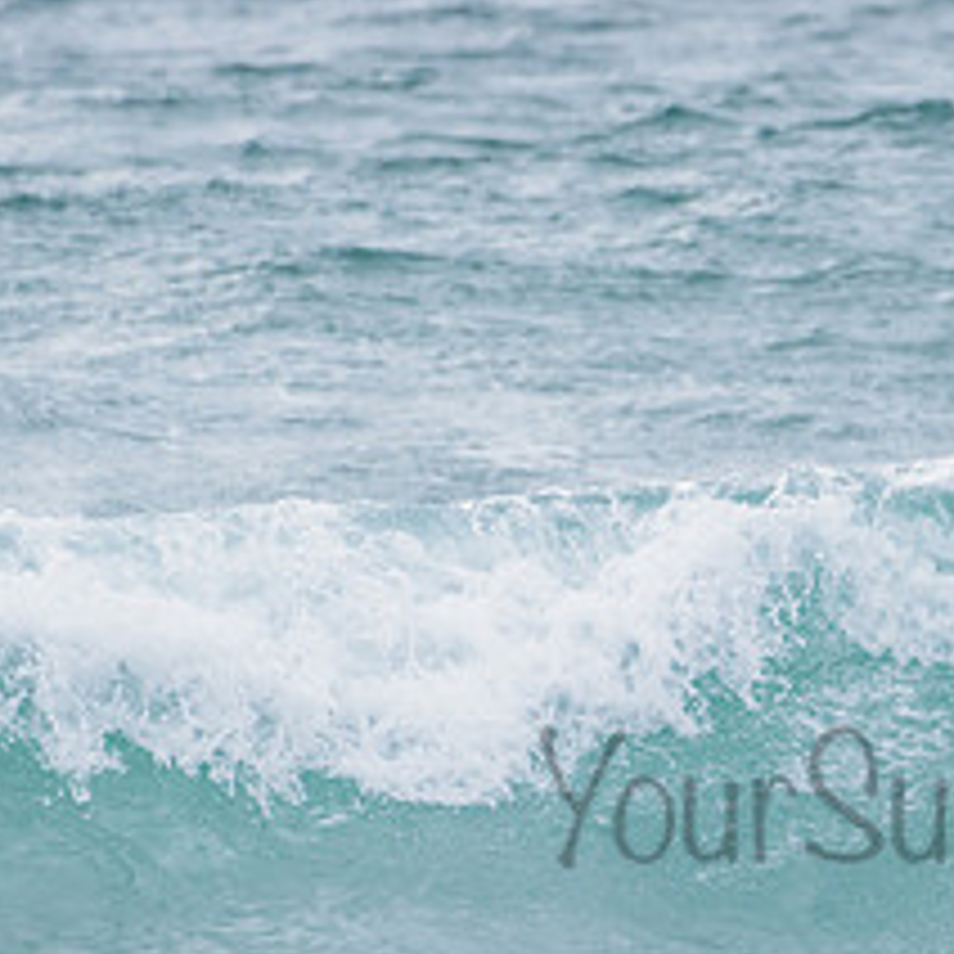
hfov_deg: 1.2
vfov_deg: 1.2
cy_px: 561
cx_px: 1273
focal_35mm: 1424
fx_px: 44400
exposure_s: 1/2000
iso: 560
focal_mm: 500
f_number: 5.6
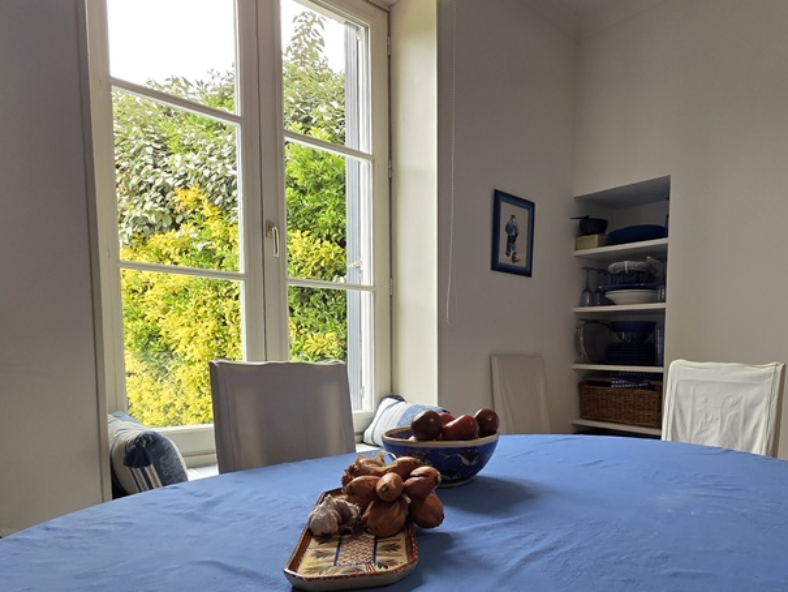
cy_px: 390
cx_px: 534
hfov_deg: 73.7
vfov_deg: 59.8
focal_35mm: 22
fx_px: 501
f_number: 1.9
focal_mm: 2.2
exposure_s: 1/100
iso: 32
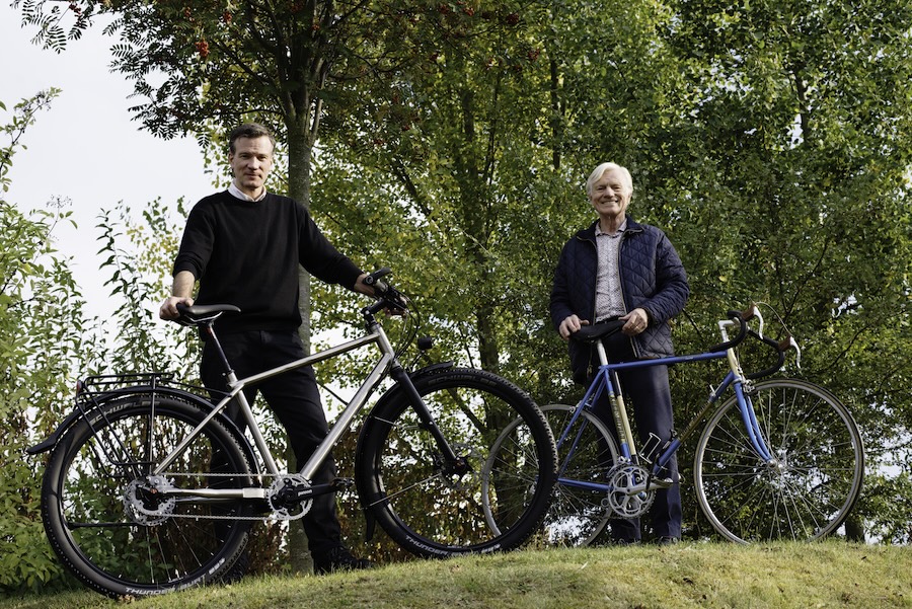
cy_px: 304
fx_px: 1267
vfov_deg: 27.0
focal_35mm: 50
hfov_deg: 39.6
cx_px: 456
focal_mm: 50
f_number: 7.1
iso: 160
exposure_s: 1/320
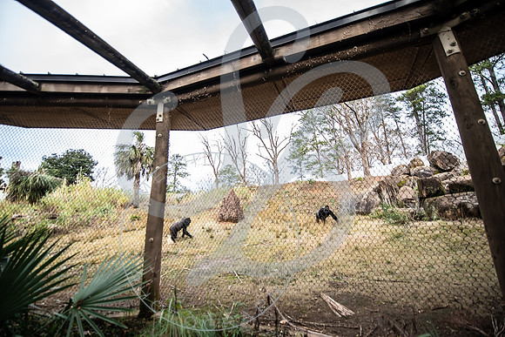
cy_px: 168
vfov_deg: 81.2
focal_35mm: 14
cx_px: 252
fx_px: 196
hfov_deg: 104.2
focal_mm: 14
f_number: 2.8
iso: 100
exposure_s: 1/200
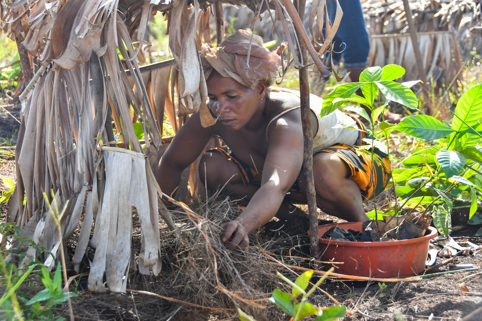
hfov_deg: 26.0
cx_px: 241
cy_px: 160
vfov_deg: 17.5
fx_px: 1044
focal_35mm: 78
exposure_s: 1/500
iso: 320
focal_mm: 52
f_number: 5
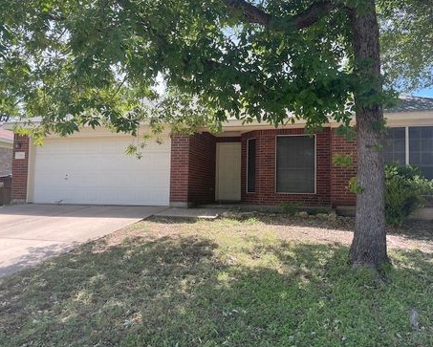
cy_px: 173
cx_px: 213
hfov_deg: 62.2
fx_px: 359
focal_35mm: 28
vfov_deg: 51.6
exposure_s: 1/749
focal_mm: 4.2
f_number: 1.6
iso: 32
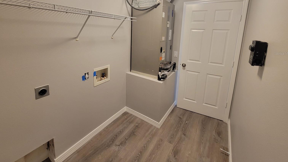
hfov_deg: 103.0
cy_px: 53
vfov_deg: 68.5
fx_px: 115
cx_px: 140
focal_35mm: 15
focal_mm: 2.2
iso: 320
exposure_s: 1/40
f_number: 2.2
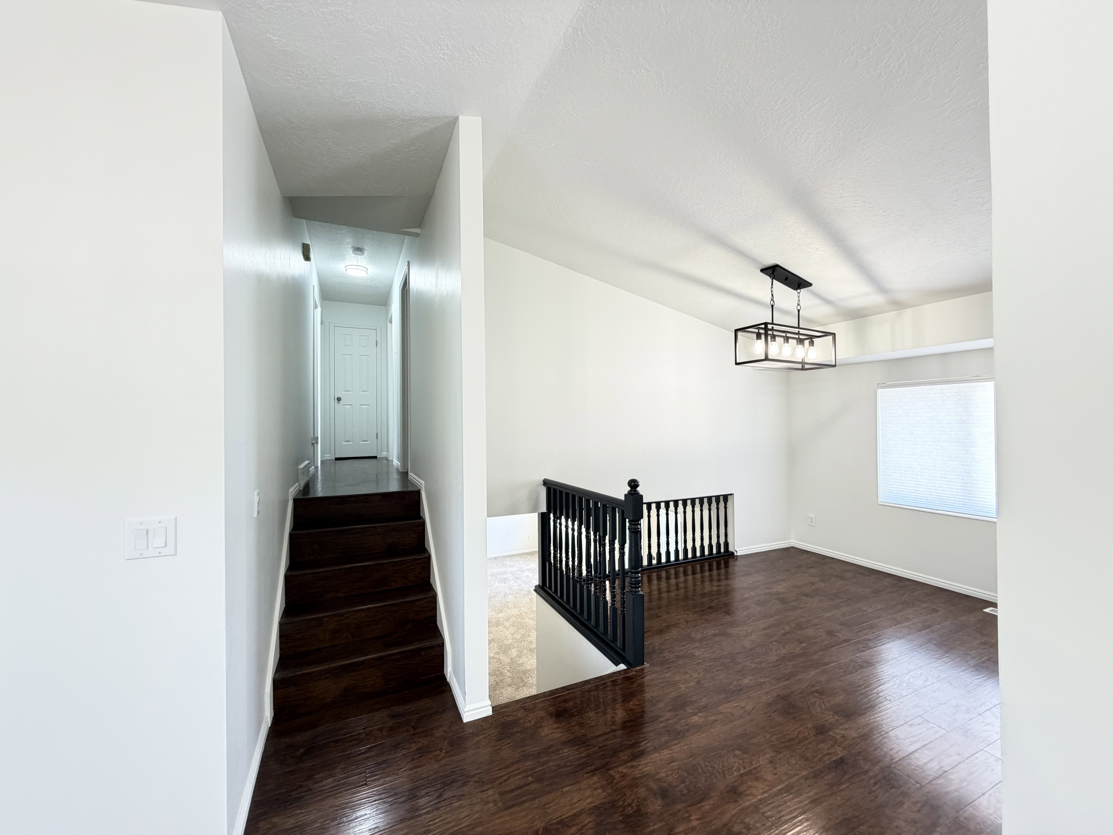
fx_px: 450
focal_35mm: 14
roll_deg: +0.1
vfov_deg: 85.7
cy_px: 418
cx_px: 556
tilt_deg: +0.3
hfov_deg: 102.1
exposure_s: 1/60
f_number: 2.2
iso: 250
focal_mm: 2.22
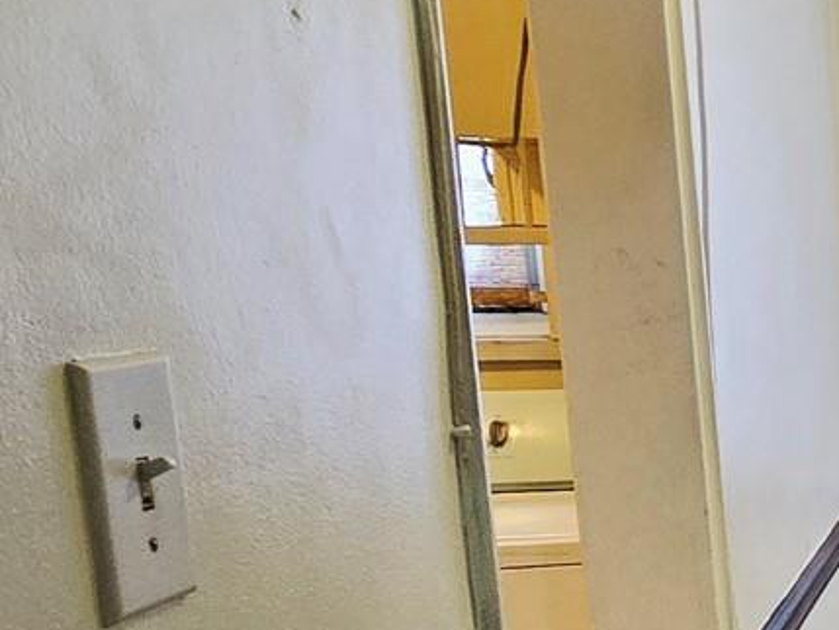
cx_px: 1596
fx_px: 1503
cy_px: 487
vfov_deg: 23.4
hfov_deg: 20.0
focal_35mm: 62
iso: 125
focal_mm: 2.2
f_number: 2.2
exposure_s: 1/60.2
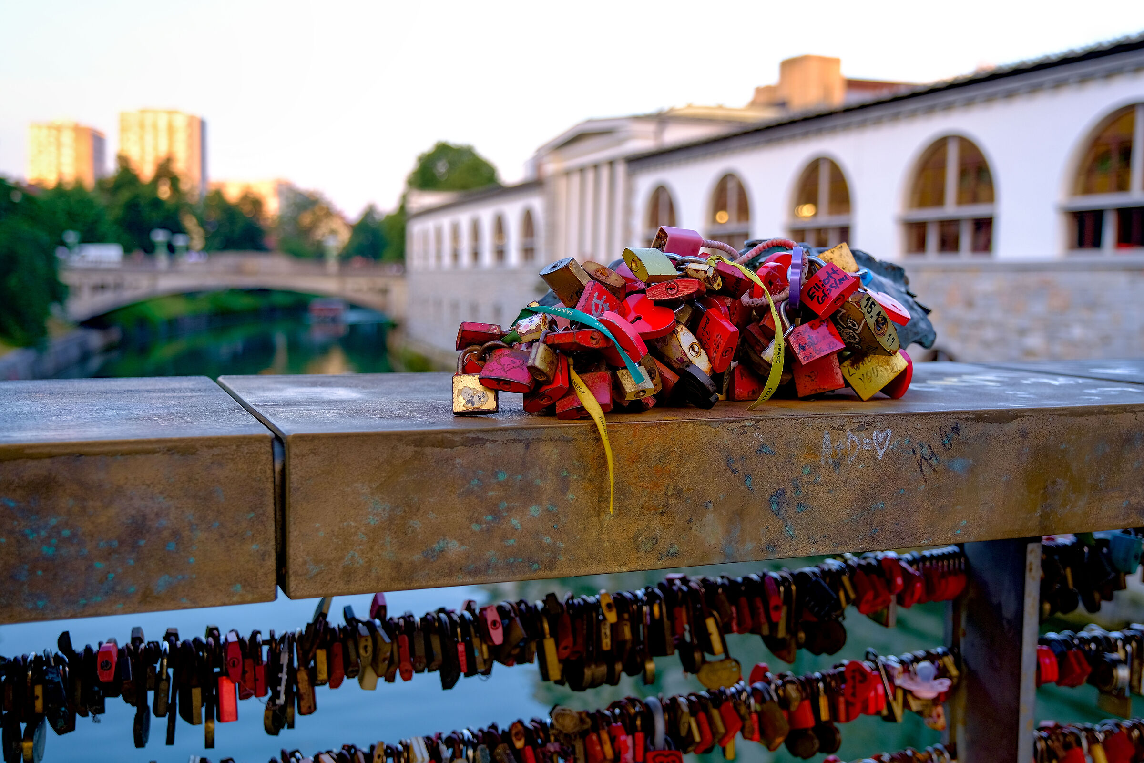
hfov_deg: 51.9
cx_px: 572
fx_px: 1176
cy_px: 382
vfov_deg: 35.9
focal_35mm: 37
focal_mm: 24.9
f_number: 2.8
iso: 200
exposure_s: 1/125
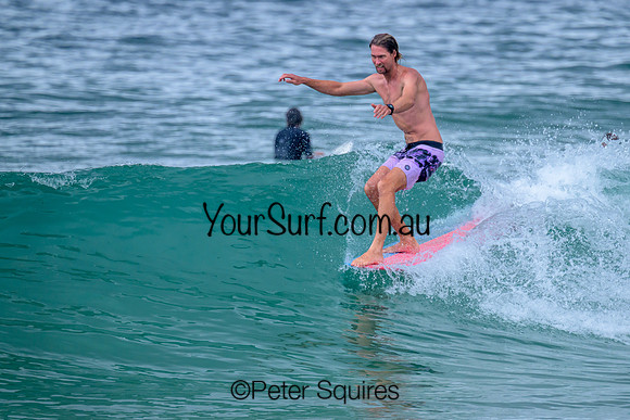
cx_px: 385
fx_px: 11514
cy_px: 229
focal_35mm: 658
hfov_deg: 3.1
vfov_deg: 2.1
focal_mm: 480
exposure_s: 1/2000
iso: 1000
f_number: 7.6
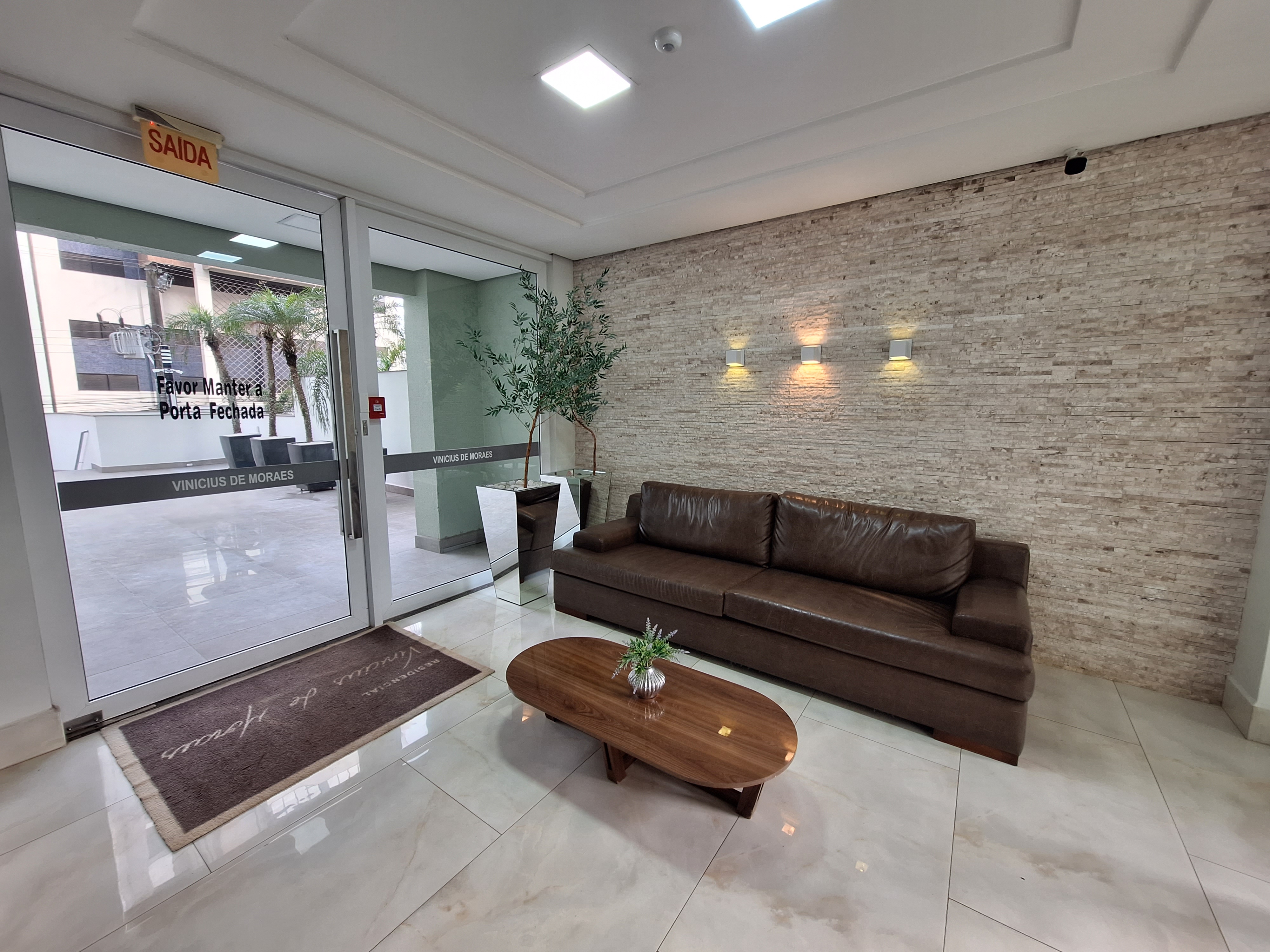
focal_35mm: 13
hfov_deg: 106.2
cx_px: 635
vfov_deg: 89.9
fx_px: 477
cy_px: 476
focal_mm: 1.74
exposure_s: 1/40
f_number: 2.2
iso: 64
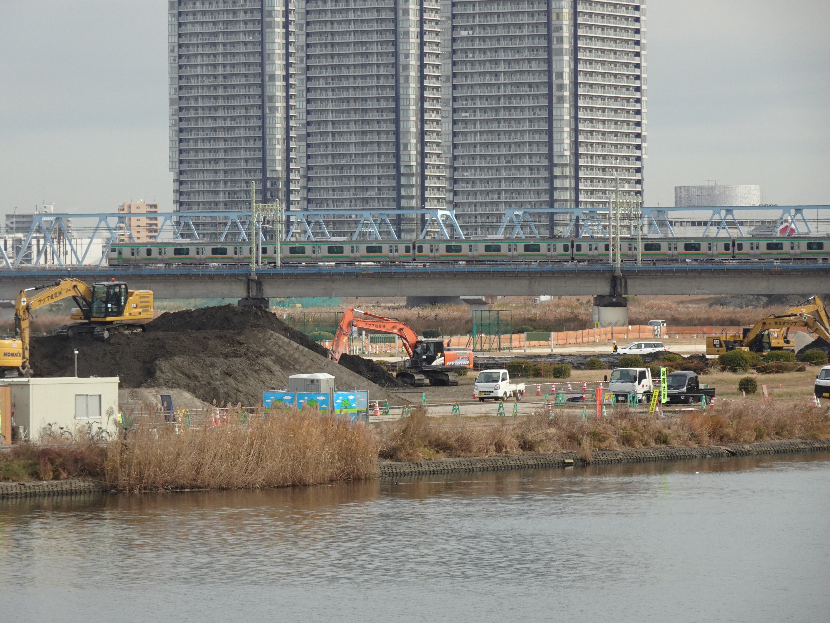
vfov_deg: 7.2
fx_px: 4939
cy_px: 312
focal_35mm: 206
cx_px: 415
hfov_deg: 9.6
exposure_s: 1/200
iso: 100
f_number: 6.3
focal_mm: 33.18
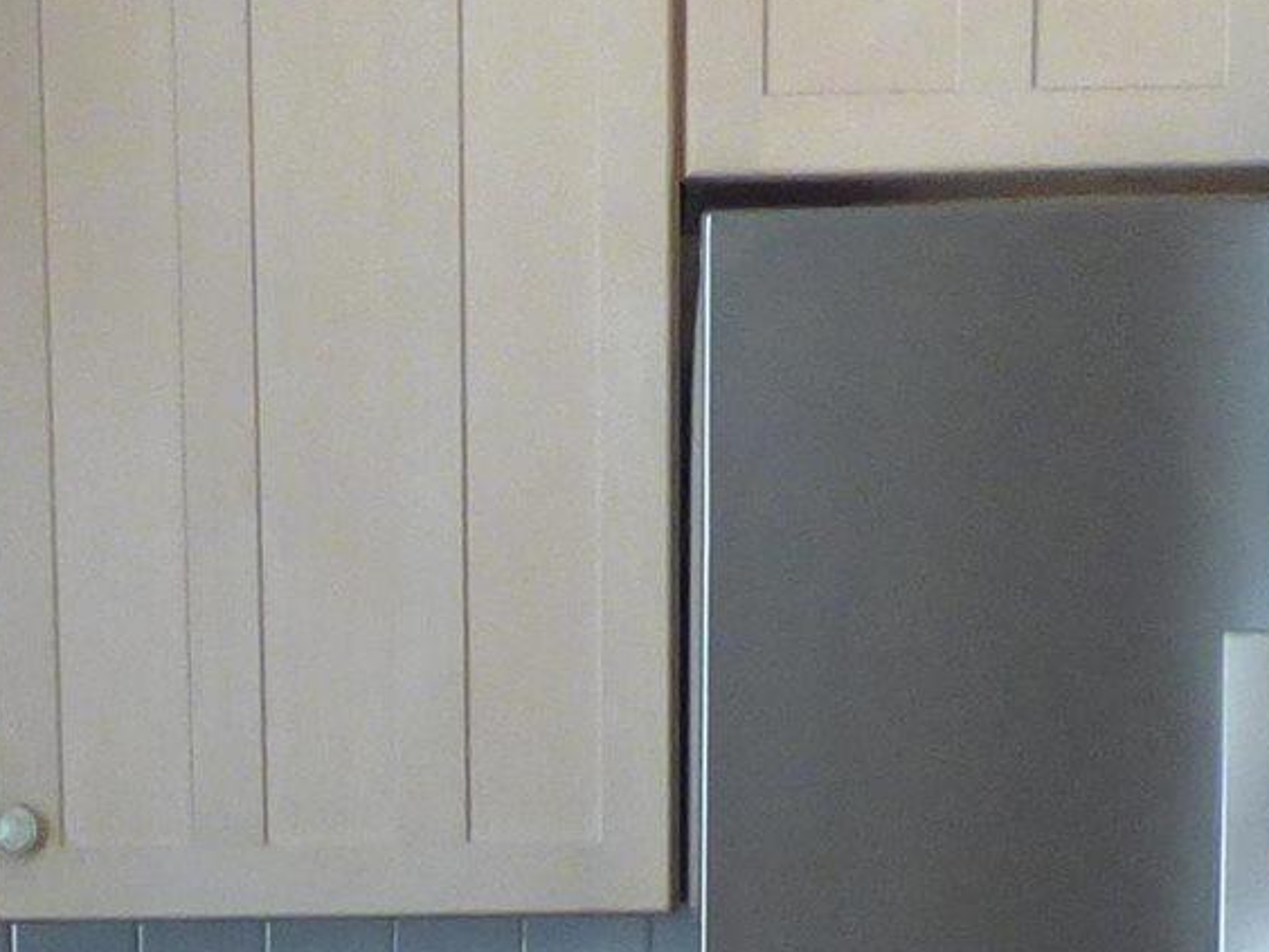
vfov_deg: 12.4
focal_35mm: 109
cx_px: 403
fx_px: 3996
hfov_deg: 18.0
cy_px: 1715
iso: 400
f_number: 2.8
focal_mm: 3.58
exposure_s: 1/60
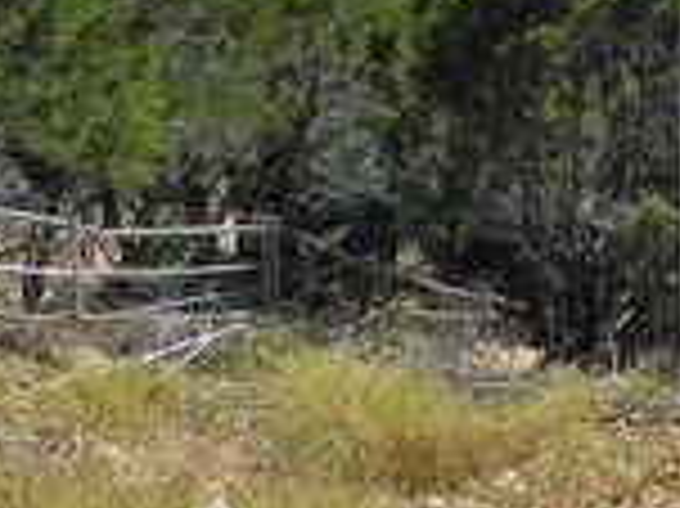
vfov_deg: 14.1
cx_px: 1049
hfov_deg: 17.2
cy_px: -99
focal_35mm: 102
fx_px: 2002
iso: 100
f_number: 3.5
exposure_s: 1/1600
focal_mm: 4.3
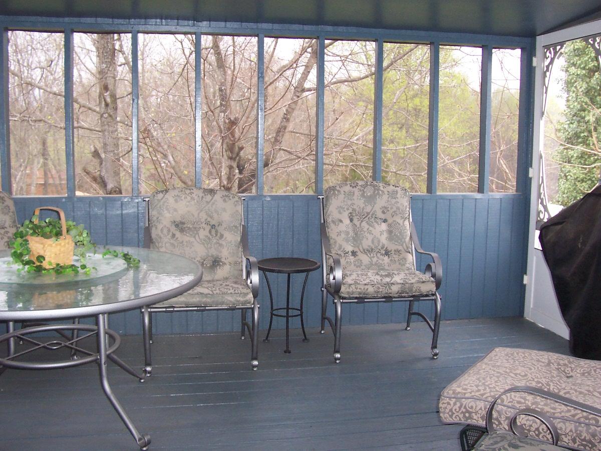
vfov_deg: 38.7
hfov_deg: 50.1
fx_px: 642
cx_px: 300
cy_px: 226
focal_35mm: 37
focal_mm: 5.6
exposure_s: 1/60
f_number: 2.8
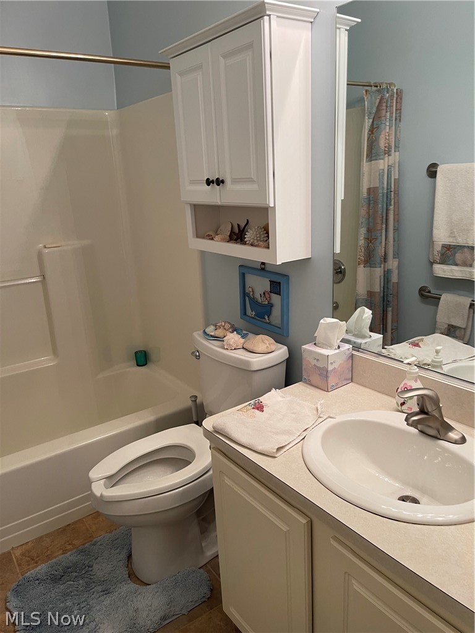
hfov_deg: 54.9
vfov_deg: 69.4
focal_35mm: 25
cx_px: 238
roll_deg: +2.2
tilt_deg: -16.8
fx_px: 457
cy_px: 316
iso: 100
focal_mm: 5.1
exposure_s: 1/60
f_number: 1.6
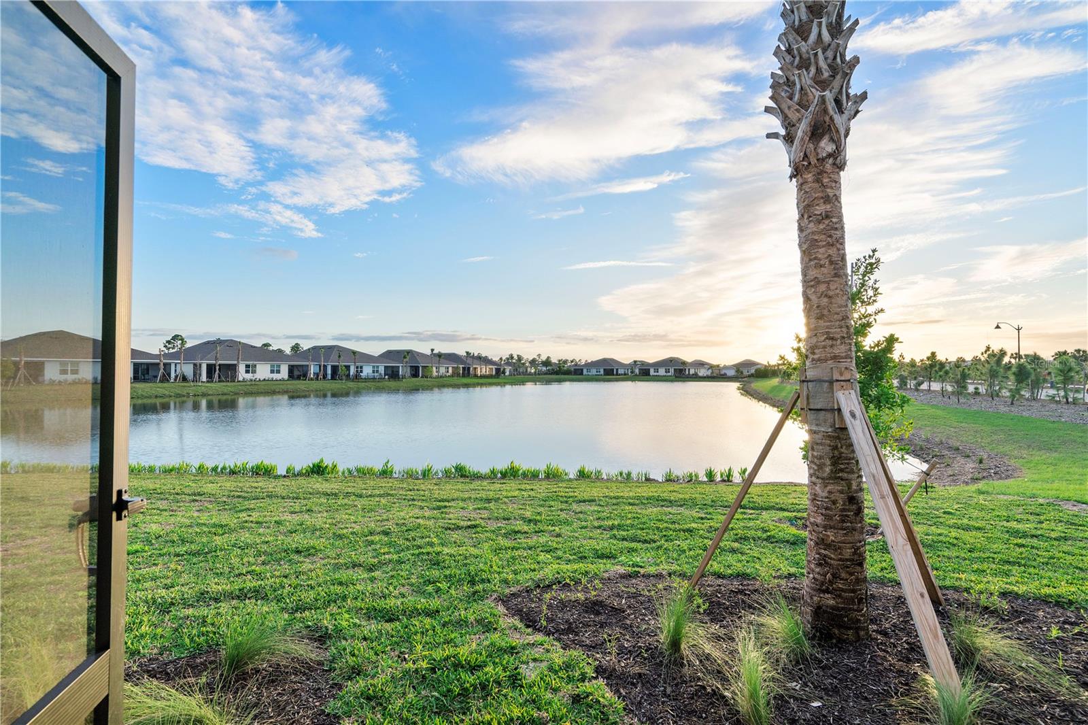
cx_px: 544
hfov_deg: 96.7
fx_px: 483
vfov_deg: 73.7
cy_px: 362
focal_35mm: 16
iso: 500
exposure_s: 1/1000
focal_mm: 16
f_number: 8
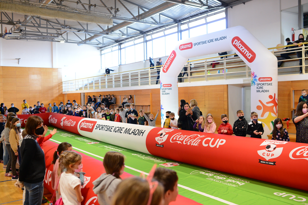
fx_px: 299
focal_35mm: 35
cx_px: 154
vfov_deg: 37.9
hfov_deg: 54.4
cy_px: 102
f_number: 2.5
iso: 1250
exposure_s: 1/200
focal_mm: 35
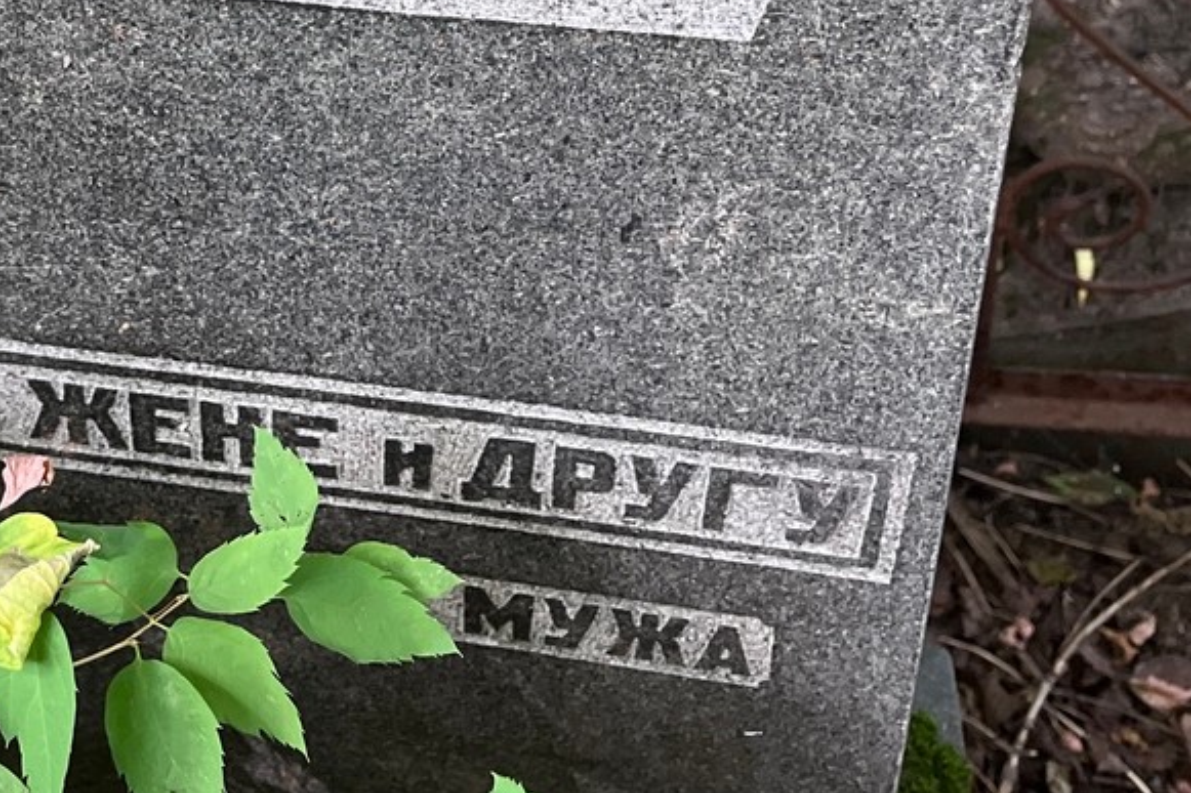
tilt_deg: -33.7
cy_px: -215
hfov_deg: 28.1
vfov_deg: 18.9
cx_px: -23
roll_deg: +6.4
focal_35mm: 67
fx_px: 2216
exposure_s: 1/121
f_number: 1.6
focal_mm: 5.1
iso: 125
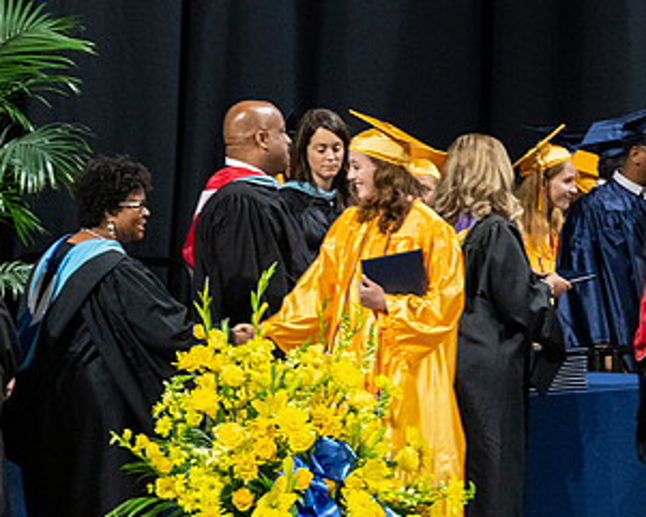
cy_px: 390
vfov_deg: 2.5
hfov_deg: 3.2
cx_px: 356
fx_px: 11705
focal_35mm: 612
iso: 2000
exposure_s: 1/200
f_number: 4
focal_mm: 190
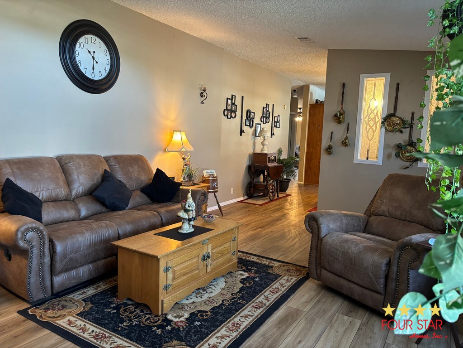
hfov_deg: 67.3
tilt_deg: -6.6
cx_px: 232
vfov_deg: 53.1
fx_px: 348
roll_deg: -1.4
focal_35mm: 26
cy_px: 174
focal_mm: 5.96
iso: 250
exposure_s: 1/60
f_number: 1.6
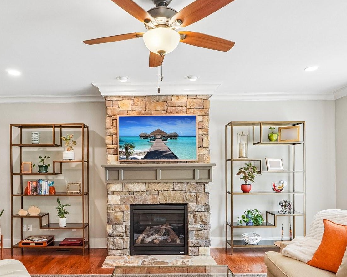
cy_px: 172
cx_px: 151
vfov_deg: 54.3
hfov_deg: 65.8
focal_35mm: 26
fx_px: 267
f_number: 8
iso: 400
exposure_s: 1/15
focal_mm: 10
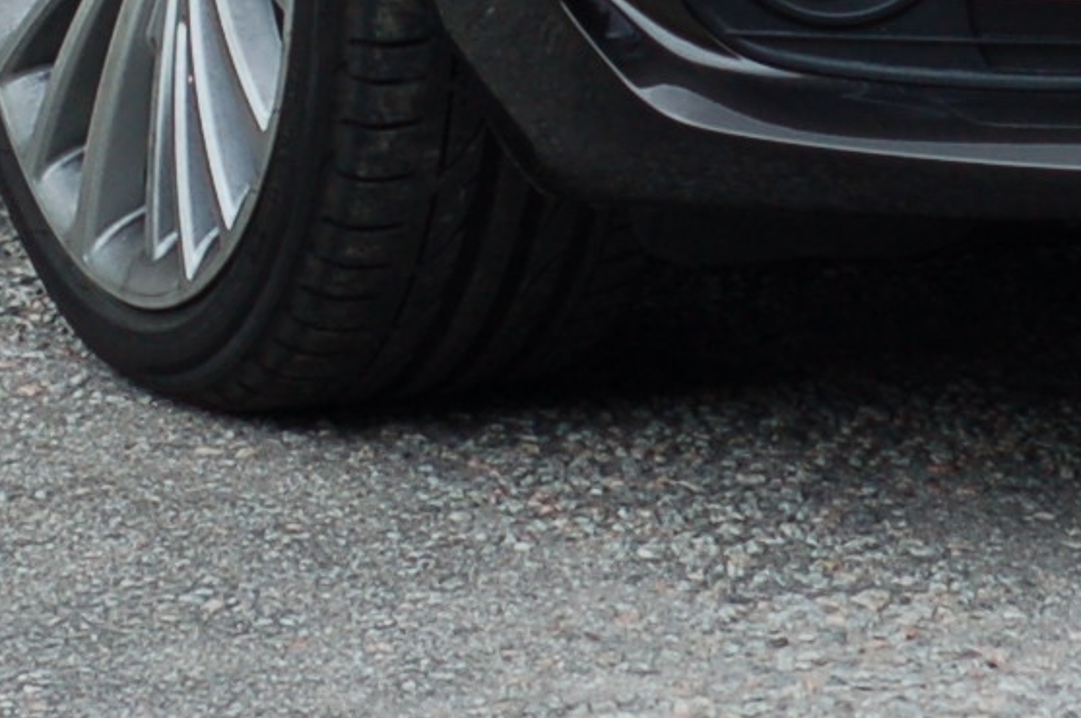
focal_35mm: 405
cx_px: 842
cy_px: -999
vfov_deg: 3.3
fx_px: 12147
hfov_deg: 5.1
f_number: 5
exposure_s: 1/160
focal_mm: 50
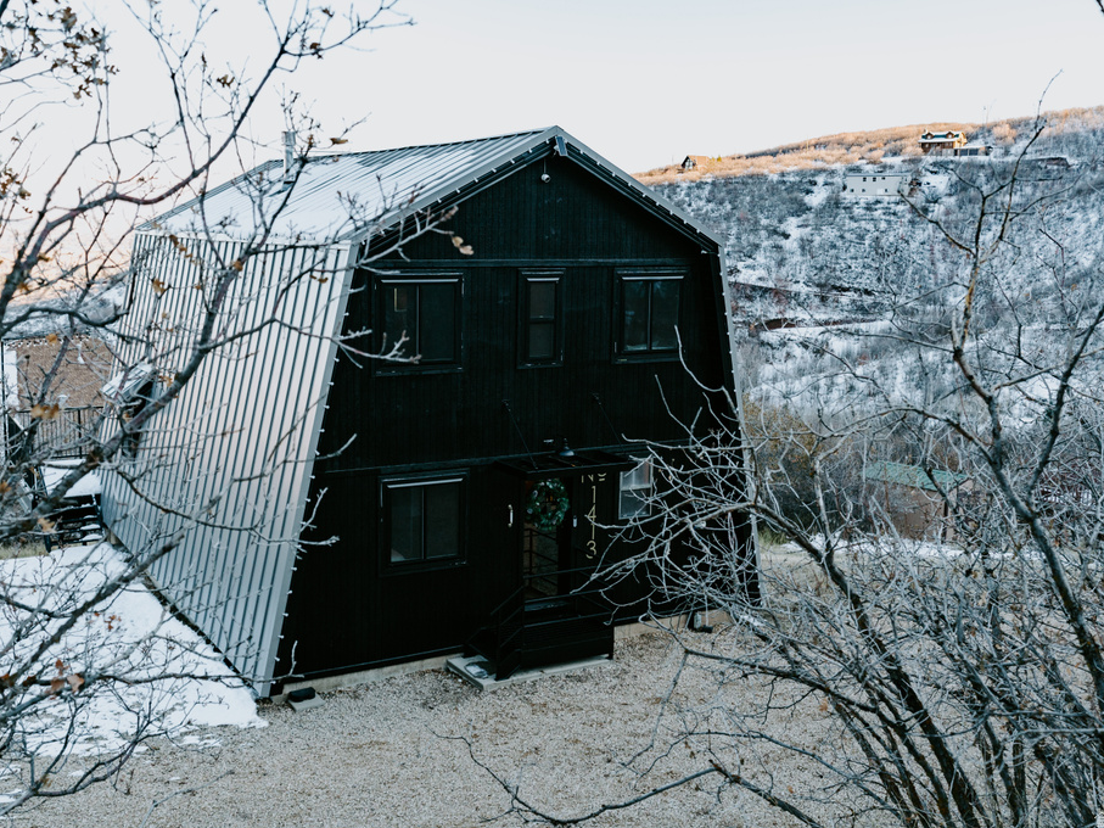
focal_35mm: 38
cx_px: 491
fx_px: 1212
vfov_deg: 37.7
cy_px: 415
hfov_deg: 48.9
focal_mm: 35
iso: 320
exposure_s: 1/1250
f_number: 3.5
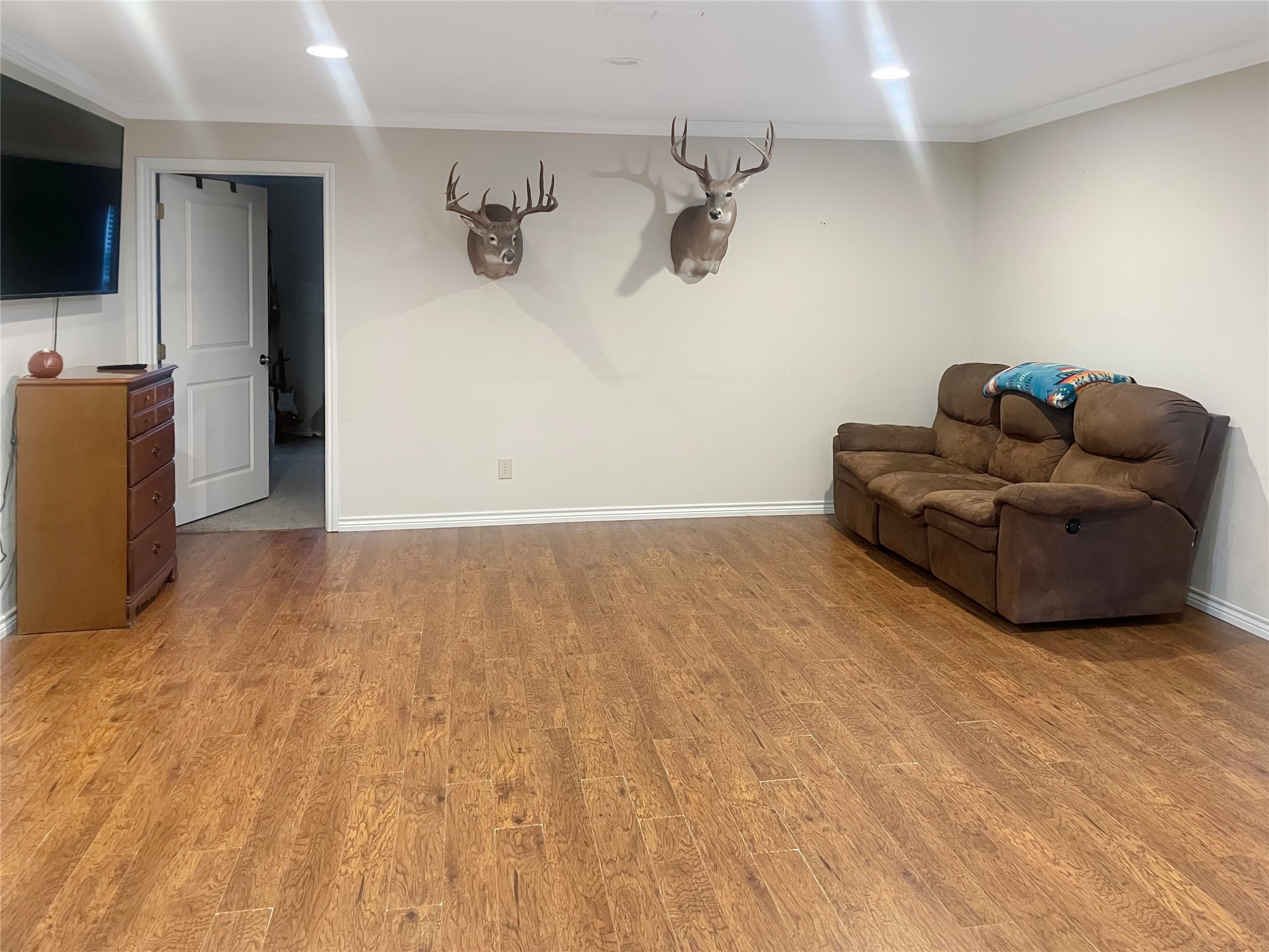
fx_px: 953
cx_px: 634
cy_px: 476
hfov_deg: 67.3
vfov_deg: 53.1
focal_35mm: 26
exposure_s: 1/60
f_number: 1.6
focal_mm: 4.2
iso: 400
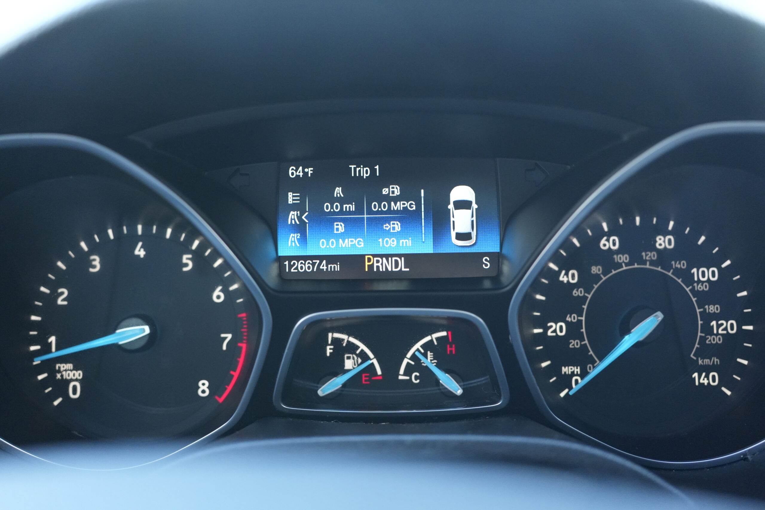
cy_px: 255
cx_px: 382
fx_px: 744
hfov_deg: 54.4
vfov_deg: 37.9
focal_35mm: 35
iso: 4000
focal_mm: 35
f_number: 3.2
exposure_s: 1/100
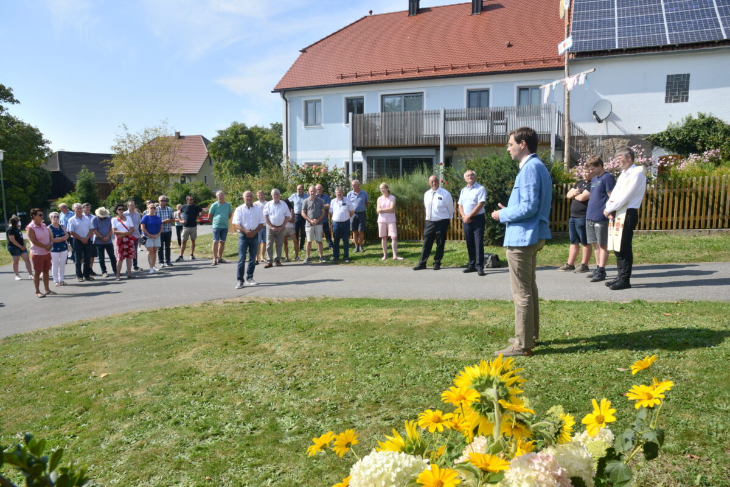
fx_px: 487
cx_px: 365
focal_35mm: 24
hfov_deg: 73.7
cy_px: 244
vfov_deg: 53.1
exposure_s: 1/800
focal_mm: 24
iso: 1000
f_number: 14
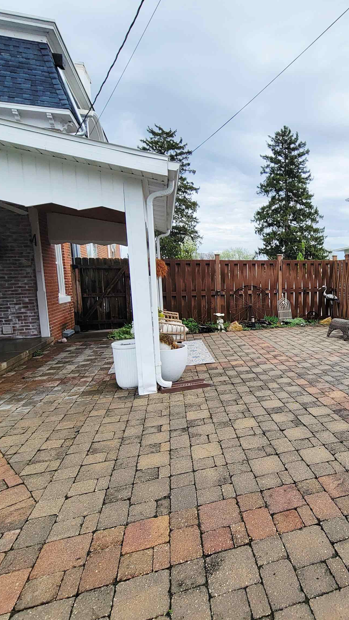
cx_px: 288
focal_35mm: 19
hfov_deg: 53.7
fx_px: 313
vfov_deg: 89.6
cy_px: 309
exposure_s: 1/1000
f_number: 2.2
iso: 50
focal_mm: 2.2
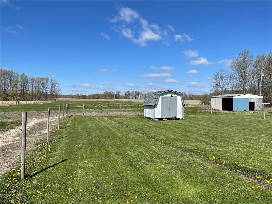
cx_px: 136
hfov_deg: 67.3
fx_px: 204
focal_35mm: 26
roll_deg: -0.5
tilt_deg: -1.3
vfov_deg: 53.1
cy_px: 102
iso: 32
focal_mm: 5.1
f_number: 1.6
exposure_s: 1/5128
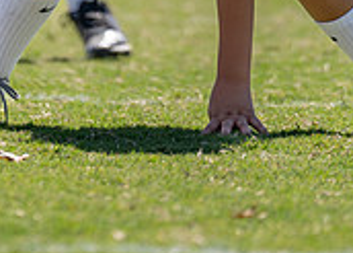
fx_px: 9037
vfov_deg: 1.6
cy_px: -194
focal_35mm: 901
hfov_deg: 2.2
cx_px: 91
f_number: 2.8
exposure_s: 1/1250
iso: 100
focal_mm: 200
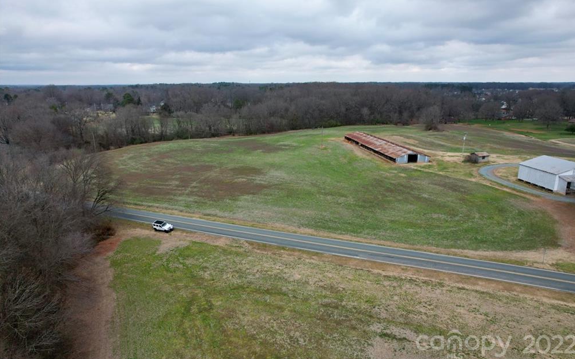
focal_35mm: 23
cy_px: 186
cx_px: 293
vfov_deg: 53.0
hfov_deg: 77.1
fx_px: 360
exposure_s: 1/180
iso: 150
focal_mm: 8.38
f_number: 2.8
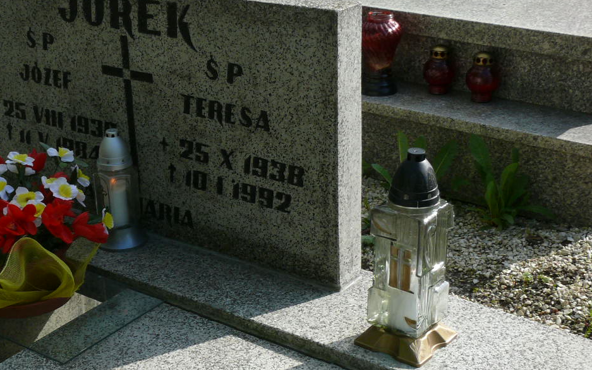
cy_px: 269
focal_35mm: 67
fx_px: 1081
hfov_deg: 29.7
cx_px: 87
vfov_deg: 19.3
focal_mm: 7.8
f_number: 5.6
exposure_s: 1/320
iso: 100
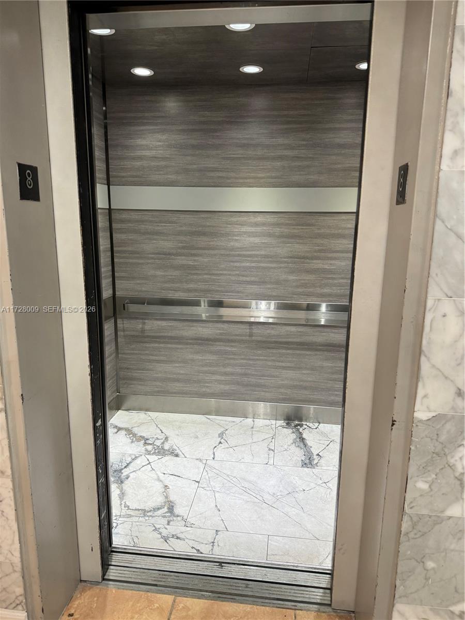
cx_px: 232
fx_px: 430
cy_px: 310
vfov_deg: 71.6
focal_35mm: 24
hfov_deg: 56.8
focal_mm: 6.86
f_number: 1.78
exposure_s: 1/120
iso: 200
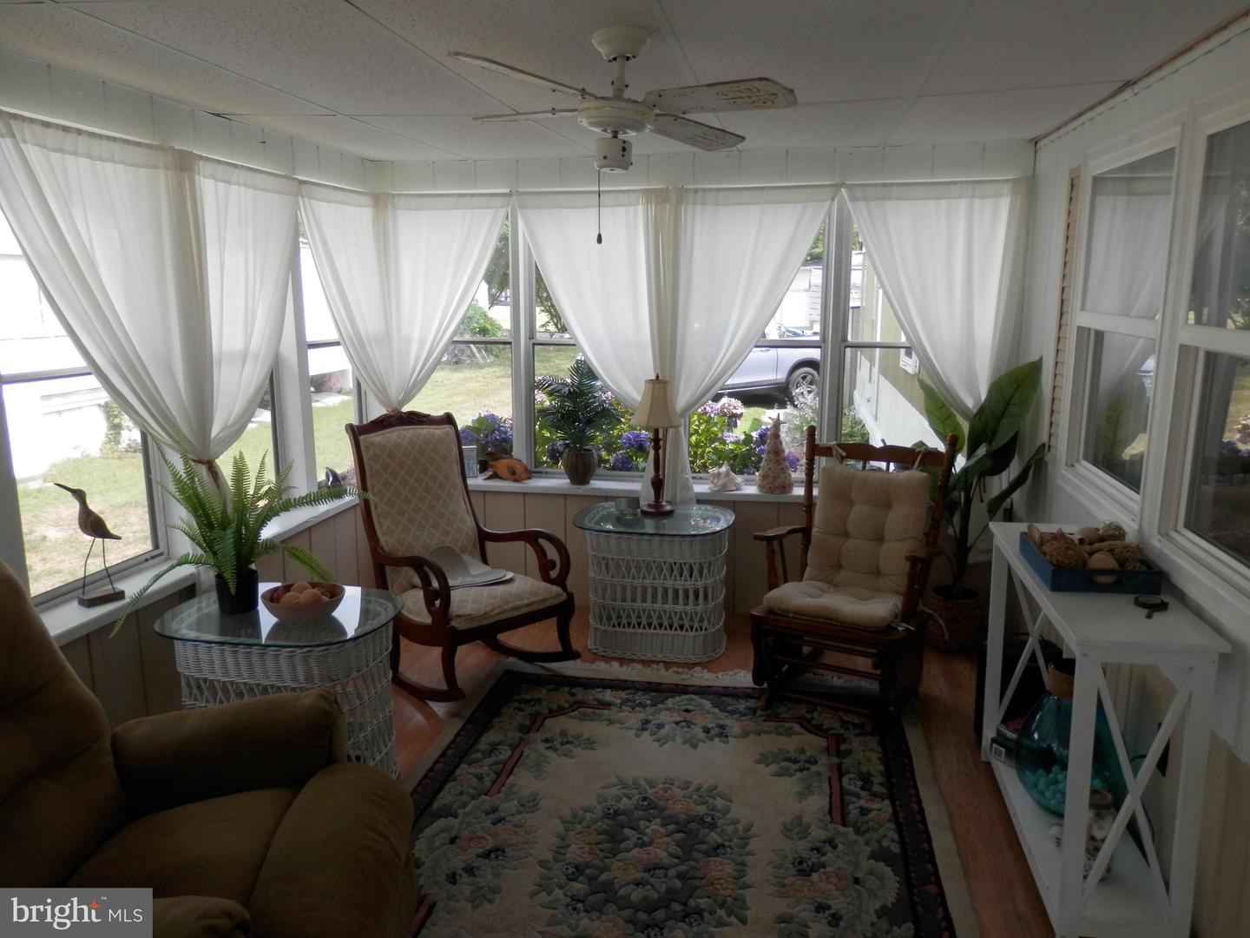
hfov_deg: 69.4
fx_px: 903
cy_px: 469
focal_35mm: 25
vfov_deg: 54.9
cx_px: 625
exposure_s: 1/160
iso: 80
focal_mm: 4.5
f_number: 3
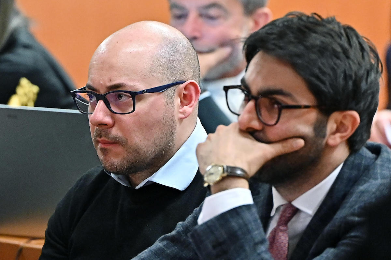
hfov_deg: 10.3
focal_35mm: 200
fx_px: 2170
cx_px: 196
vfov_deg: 6.8
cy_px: 130
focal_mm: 200
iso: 2500
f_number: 3.2
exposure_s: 1/60
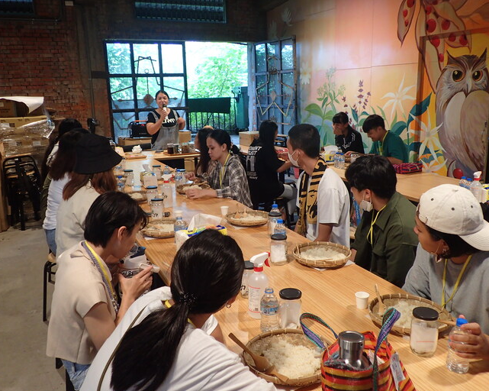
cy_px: 200
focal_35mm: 32
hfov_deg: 55.7
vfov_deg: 45.8
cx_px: 258
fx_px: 463
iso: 200
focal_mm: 5.5
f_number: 2.3
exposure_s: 1/20
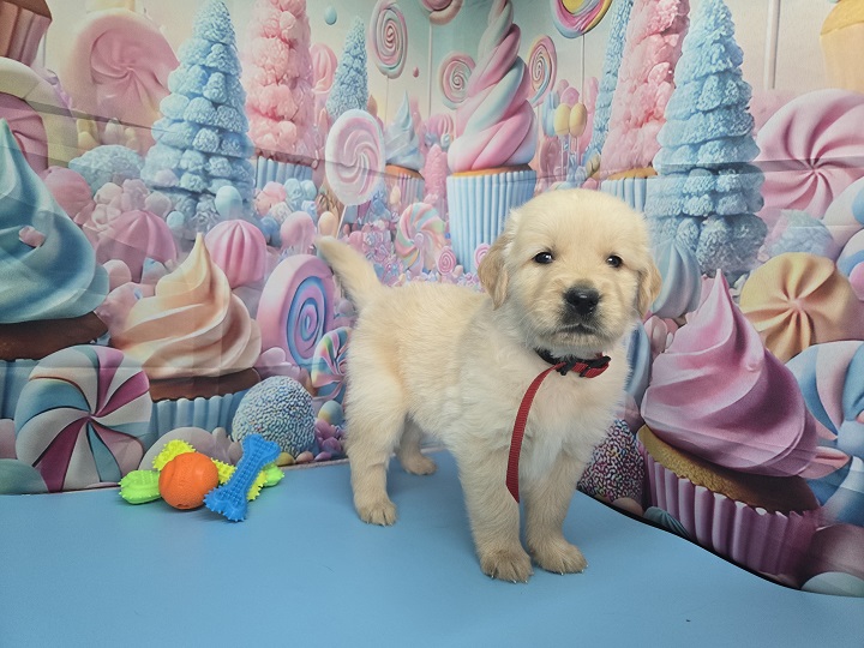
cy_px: 324
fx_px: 574
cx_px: 432
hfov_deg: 73.9
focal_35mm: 23
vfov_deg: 58.9
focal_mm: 5.4
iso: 200
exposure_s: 1/120
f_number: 1.8
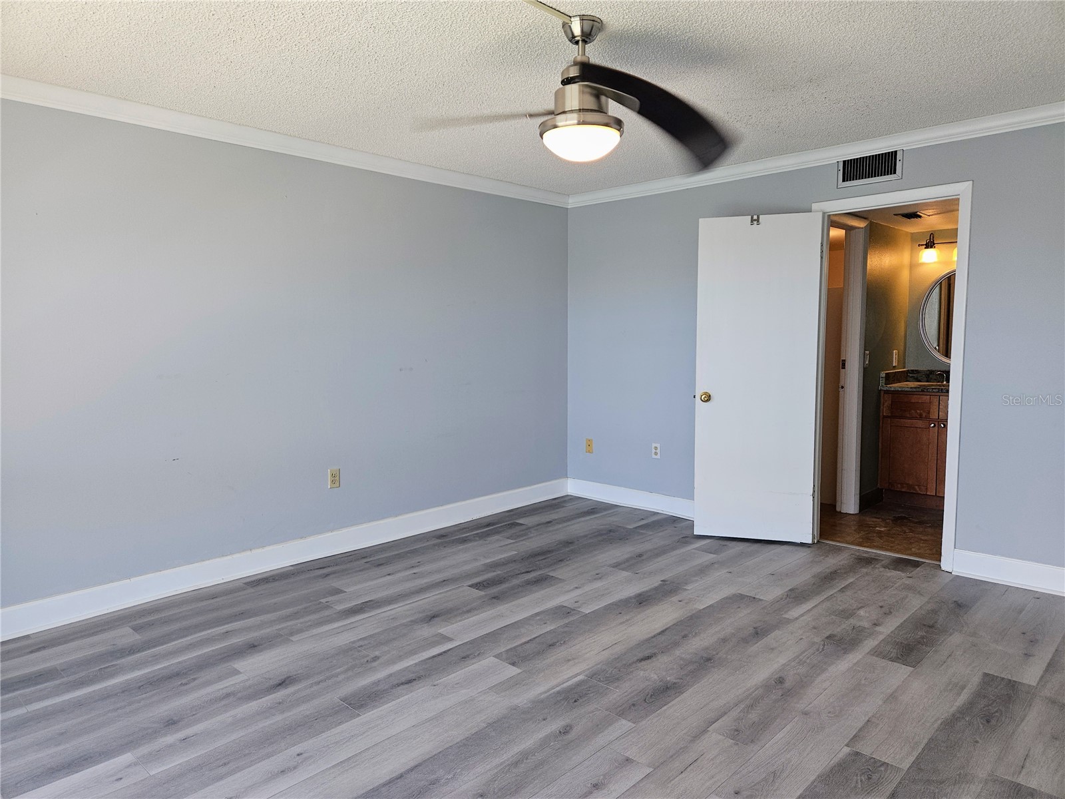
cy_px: 400
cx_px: 532
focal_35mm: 23
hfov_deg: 73.9
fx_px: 708
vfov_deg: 58.9
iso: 32
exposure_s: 1/60
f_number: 1.8
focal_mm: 5.4
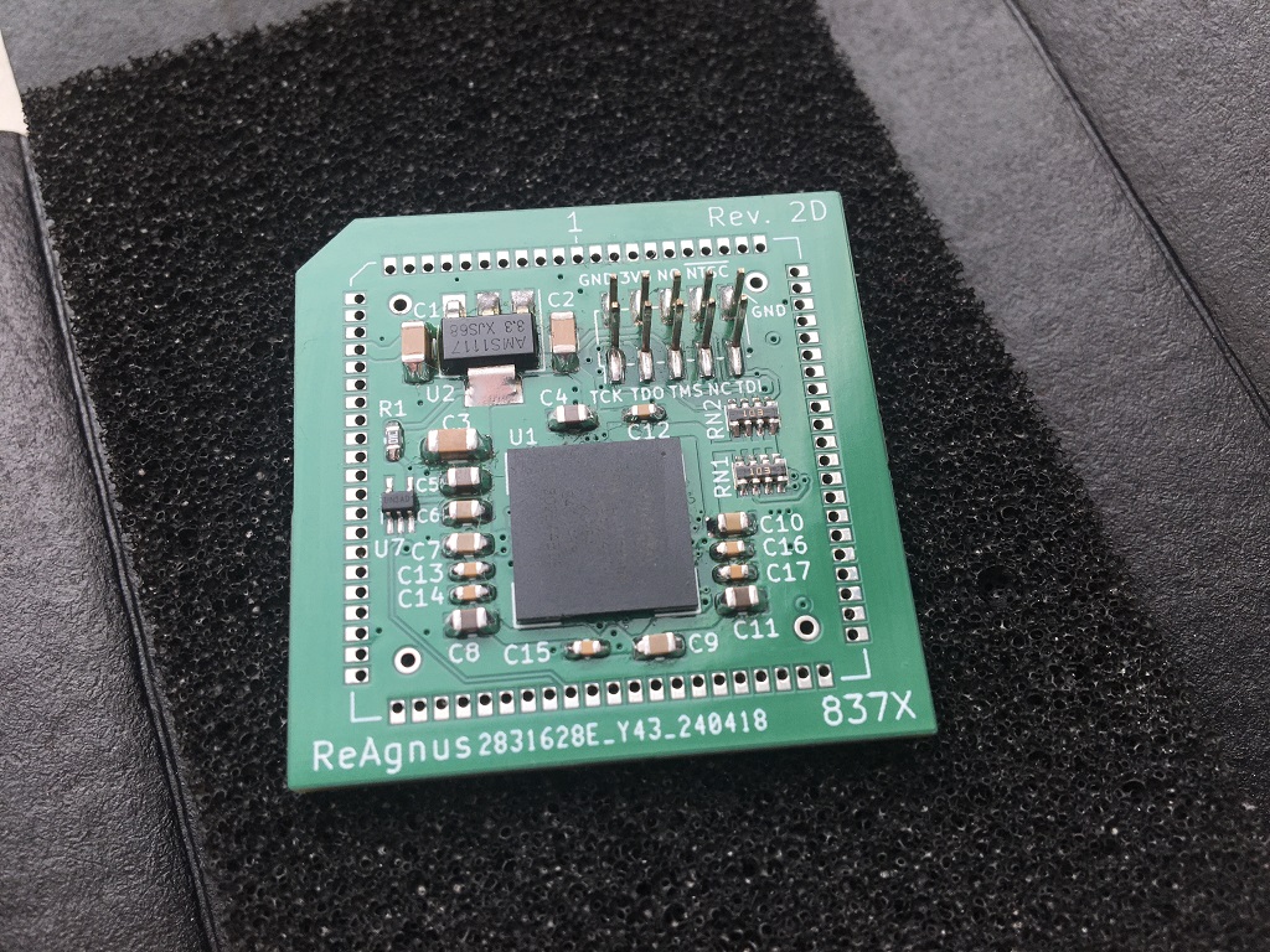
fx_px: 1064
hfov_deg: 61.7
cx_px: 635
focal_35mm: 29
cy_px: 476
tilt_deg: -69.5
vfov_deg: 48.2
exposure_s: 1/50
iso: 32
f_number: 2.2
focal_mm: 4.15
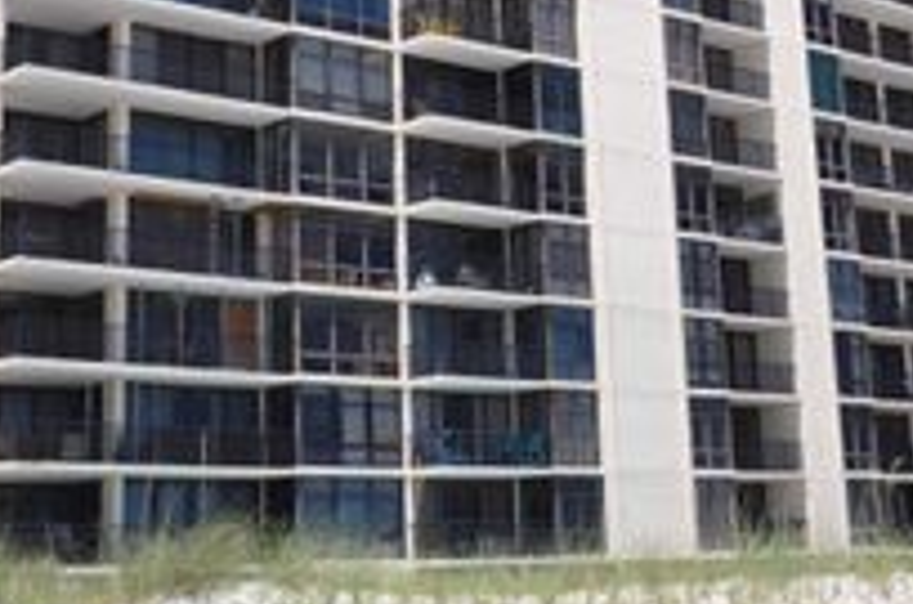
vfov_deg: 17.1
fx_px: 1954
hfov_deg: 26.2
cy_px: -22
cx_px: 577
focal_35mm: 77
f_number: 3.8
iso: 400
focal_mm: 21
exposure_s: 1/4000
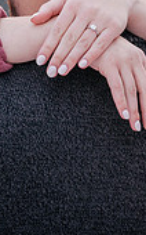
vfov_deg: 4.1
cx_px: -4
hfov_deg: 2.6
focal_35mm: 507
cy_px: 7
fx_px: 3233
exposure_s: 1/400
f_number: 4
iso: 250
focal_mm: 140
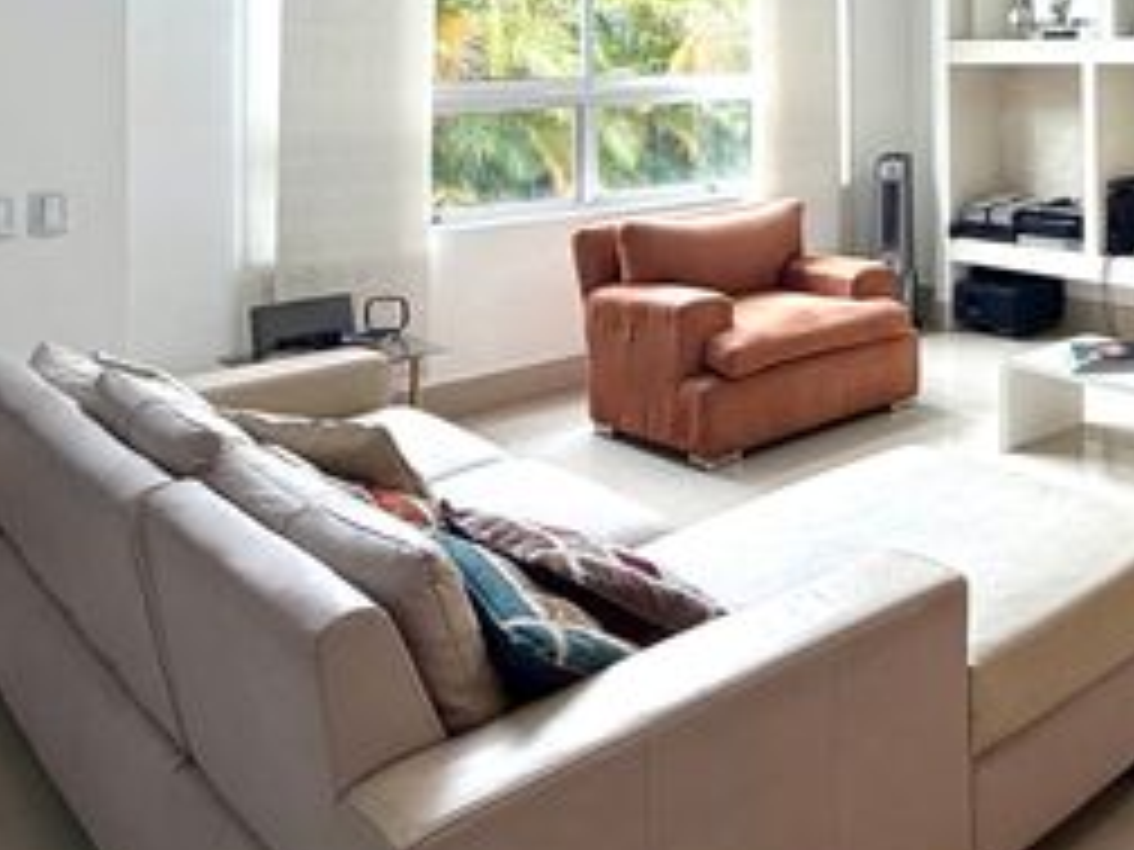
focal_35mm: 37
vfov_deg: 35.5
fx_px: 1212
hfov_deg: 43.1
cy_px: 27
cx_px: 1132
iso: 40
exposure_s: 1/141
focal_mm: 2.22
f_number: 2.2
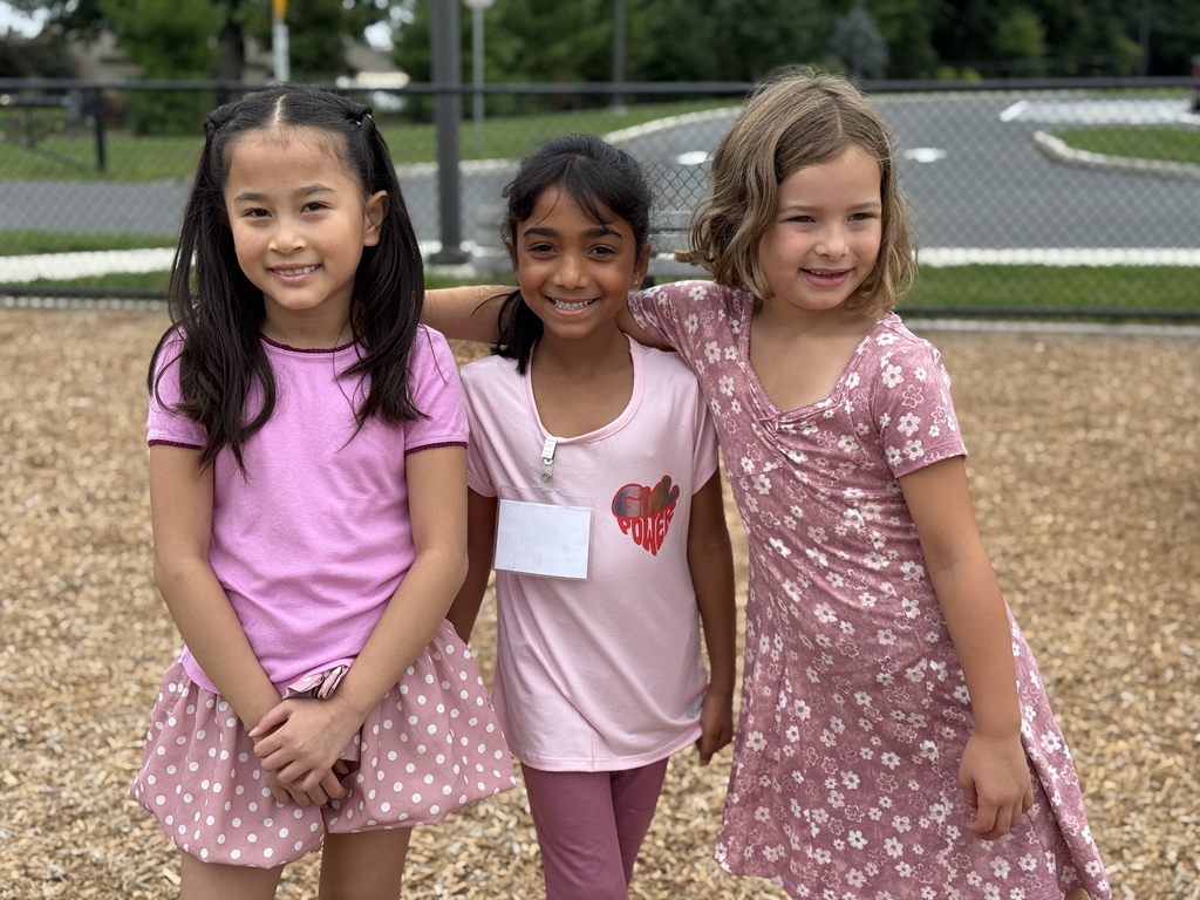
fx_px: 1664
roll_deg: +0.0
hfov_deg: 39.7
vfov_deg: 30.3
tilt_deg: -12.0
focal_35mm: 48
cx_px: 600
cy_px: 450
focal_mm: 6.76
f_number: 1.78
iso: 64
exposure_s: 1/1637
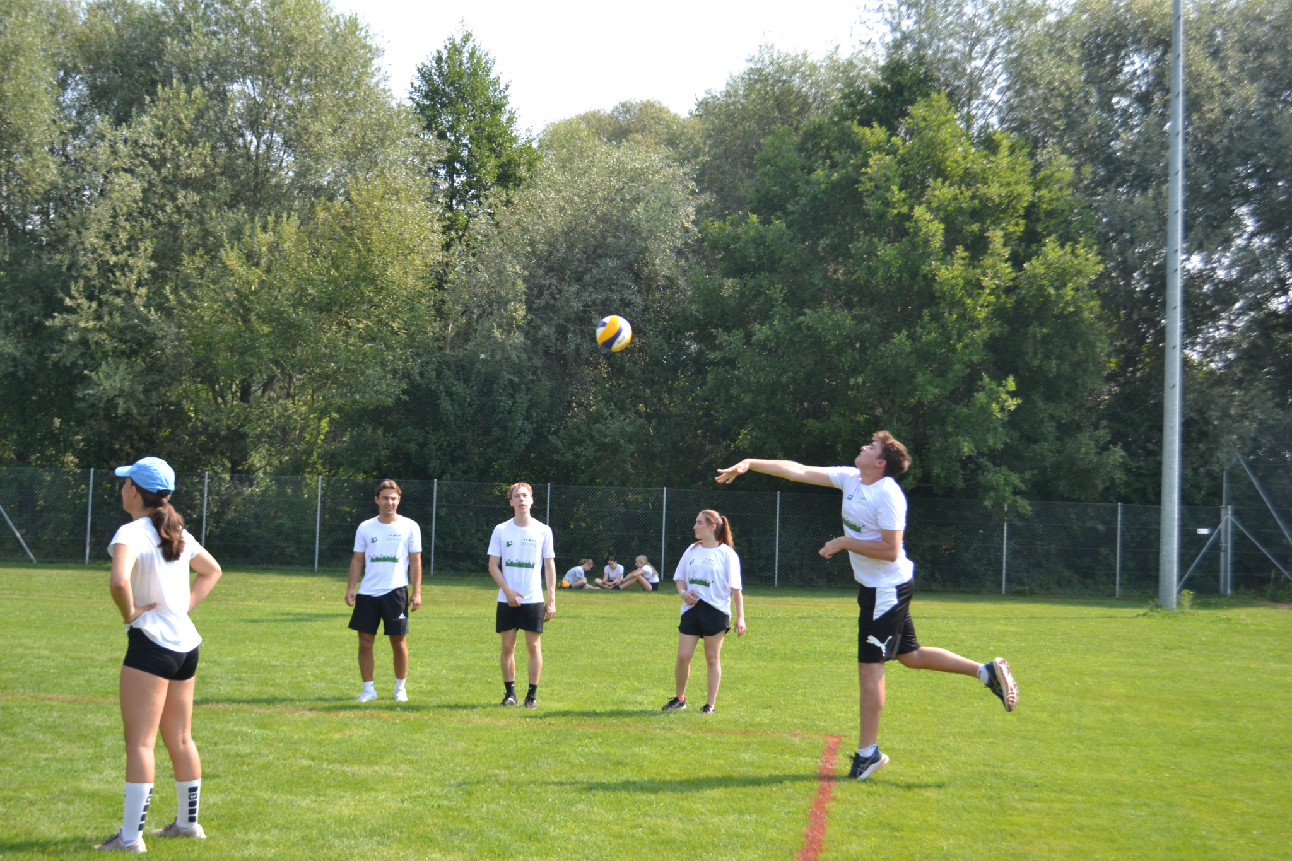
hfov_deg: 41.1
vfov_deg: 28.1
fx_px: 1722
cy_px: 430
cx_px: 646
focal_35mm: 48
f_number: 4.8
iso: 400
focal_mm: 32
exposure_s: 1/800
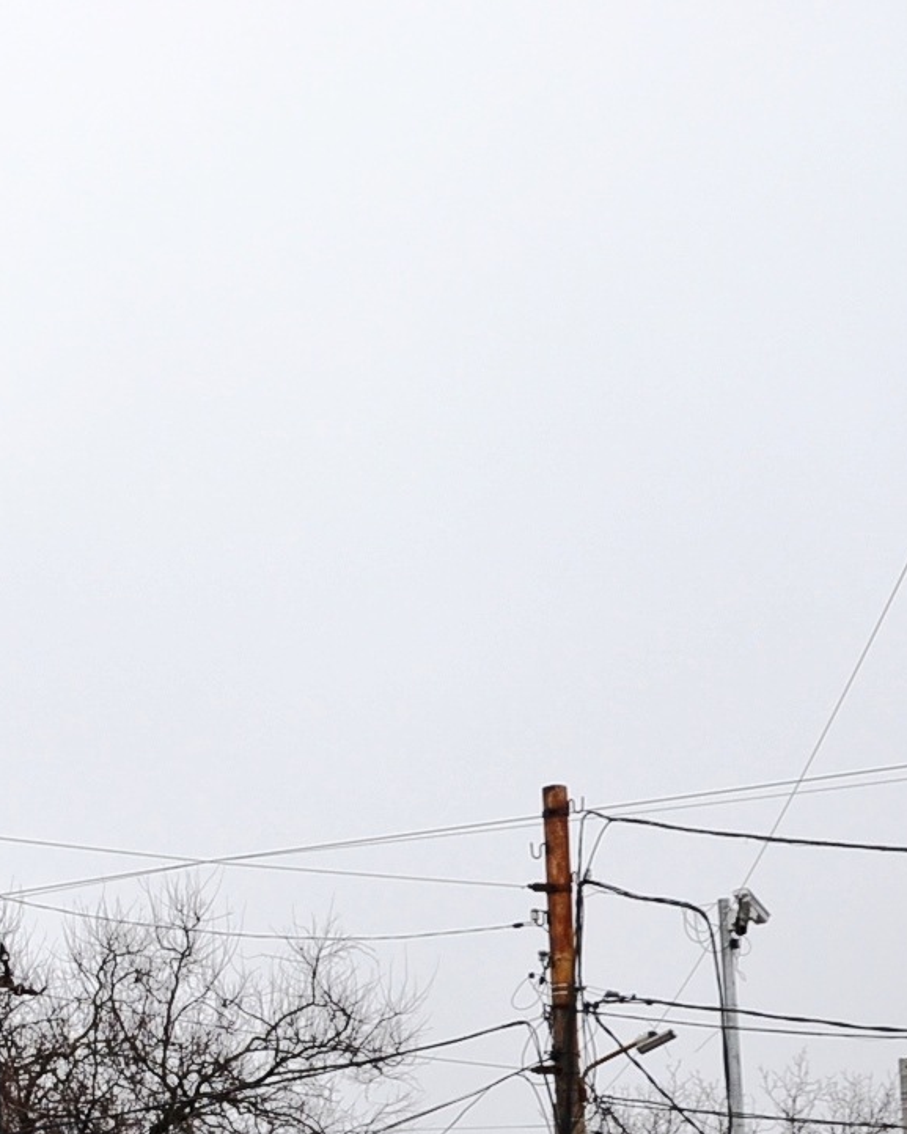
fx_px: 3170
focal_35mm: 94
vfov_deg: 19.5
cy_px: 1202
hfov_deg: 15.3
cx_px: -343
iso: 400
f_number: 5.6
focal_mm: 21
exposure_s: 1/125
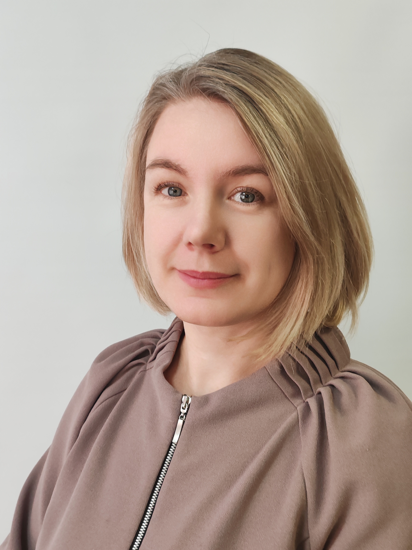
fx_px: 857
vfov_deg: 35.5
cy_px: 275
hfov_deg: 27.0
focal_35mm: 54
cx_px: 206
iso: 800
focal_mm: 6.12
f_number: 1.9
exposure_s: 1/100
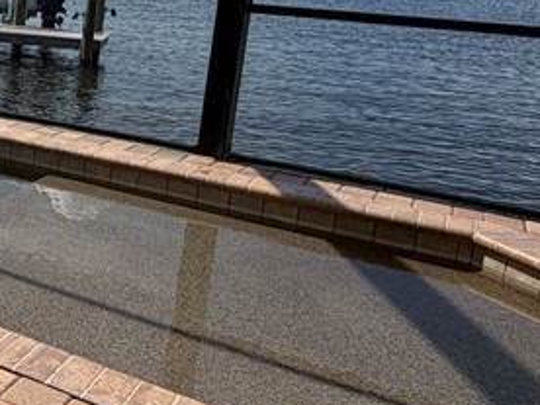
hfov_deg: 27.5
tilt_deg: -11.7
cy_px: 88
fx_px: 811
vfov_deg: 27.5
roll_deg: -1.5
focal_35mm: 52
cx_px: -235
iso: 20
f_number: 2.2
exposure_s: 1/770
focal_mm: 2.22
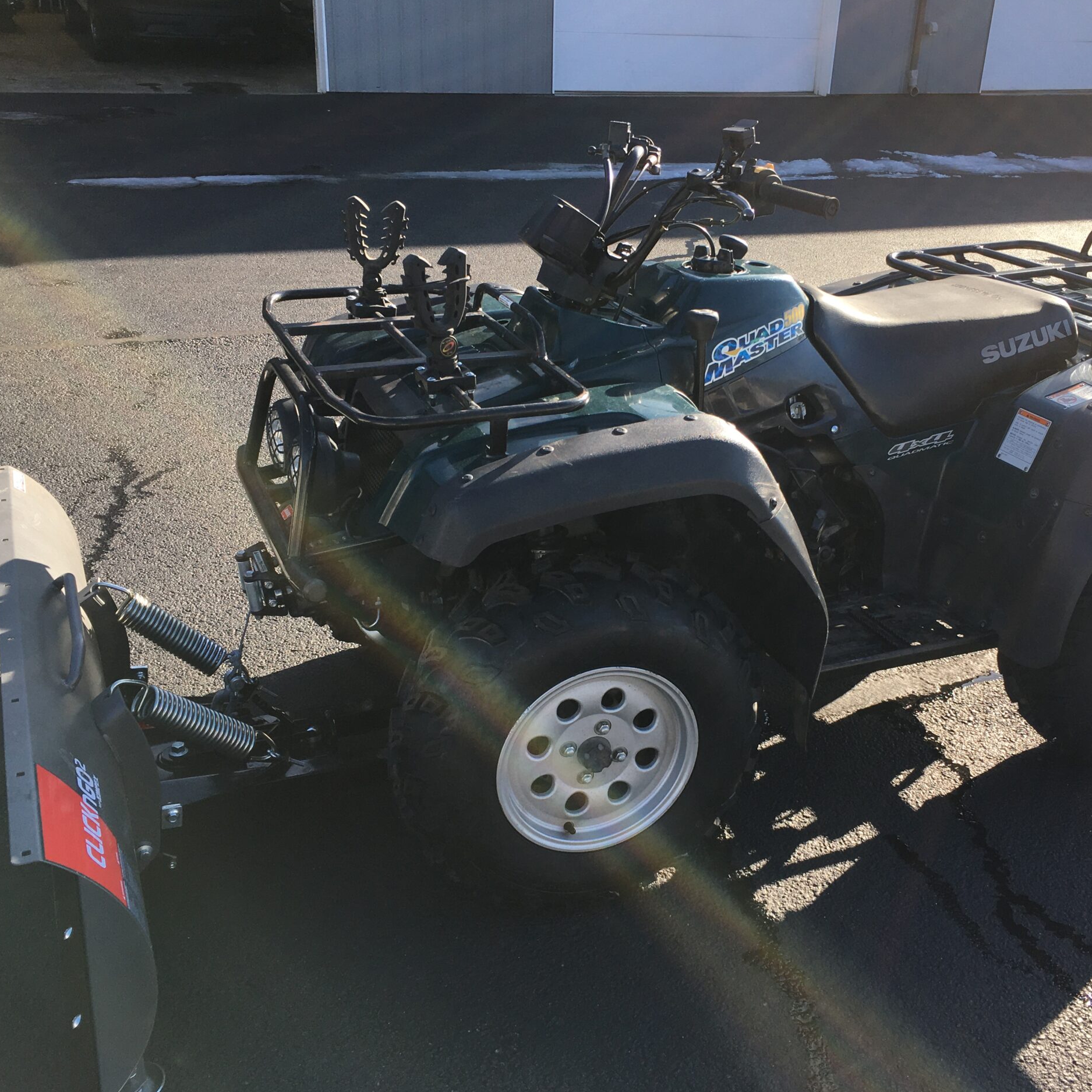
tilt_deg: -27.0
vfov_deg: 47.2
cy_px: 554
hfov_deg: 47.0
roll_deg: -3.2
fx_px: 1249
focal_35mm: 35
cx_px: 639
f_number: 2.2
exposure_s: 1/444
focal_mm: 4.15
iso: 25
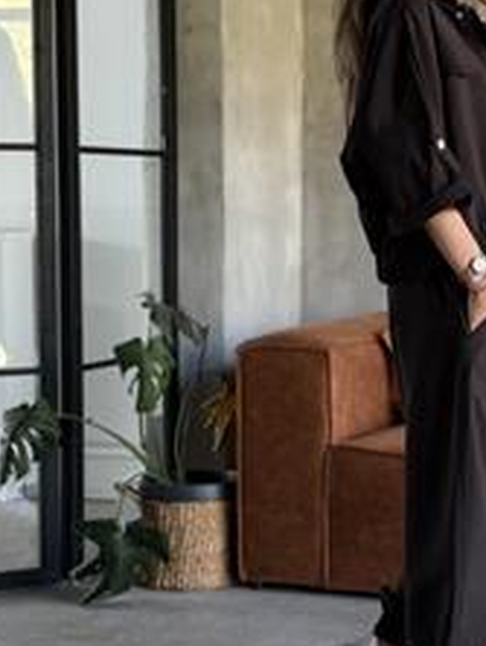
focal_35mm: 92
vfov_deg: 21.2
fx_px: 1719
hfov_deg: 15.9
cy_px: 233
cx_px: 448
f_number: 1.78
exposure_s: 1/60
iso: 200
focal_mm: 6.76
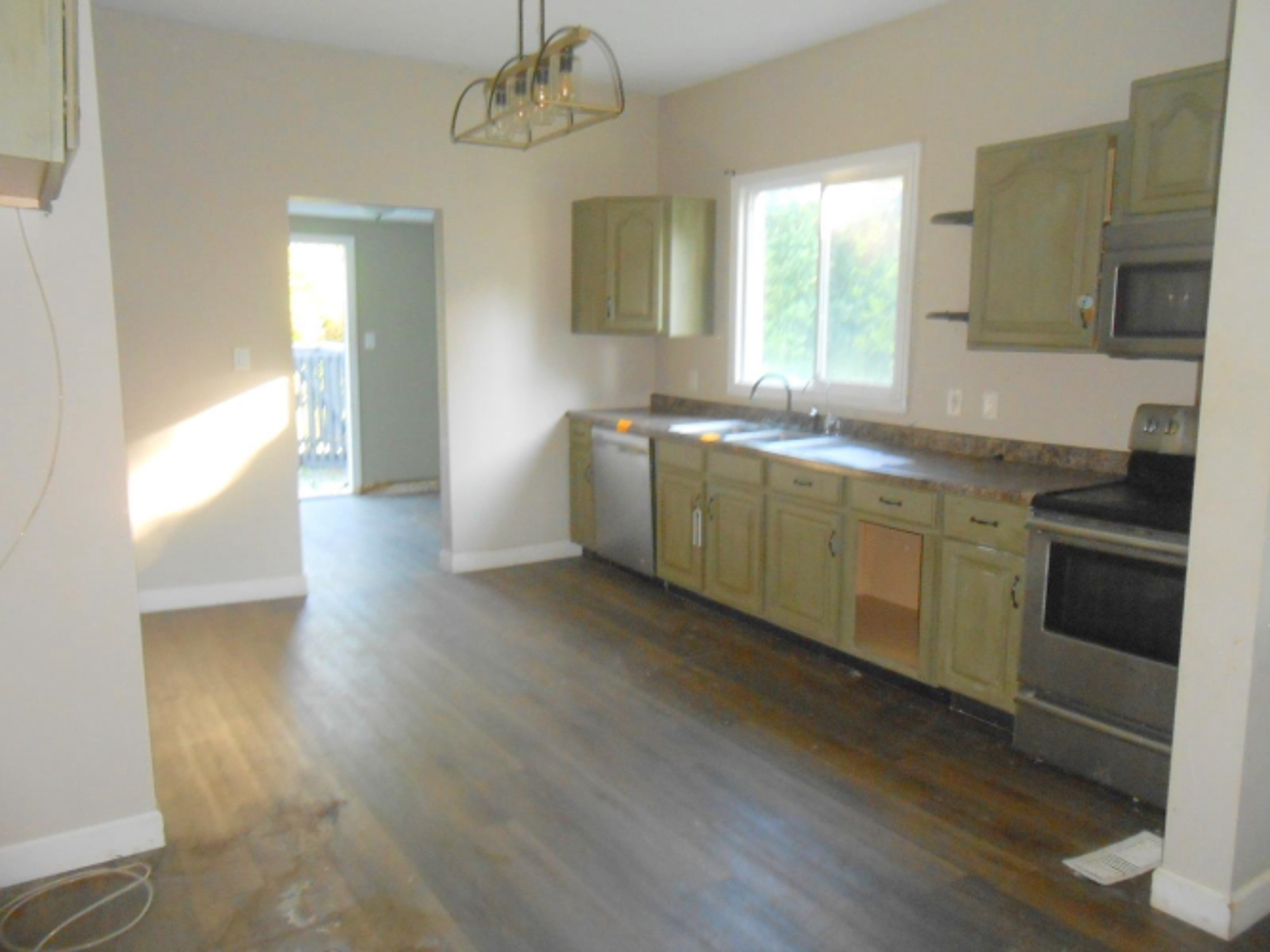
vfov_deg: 53.0
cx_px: 635
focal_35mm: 26
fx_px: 954
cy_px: 476
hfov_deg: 67.3
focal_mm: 4.6
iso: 320
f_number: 3.5
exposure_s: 1/25
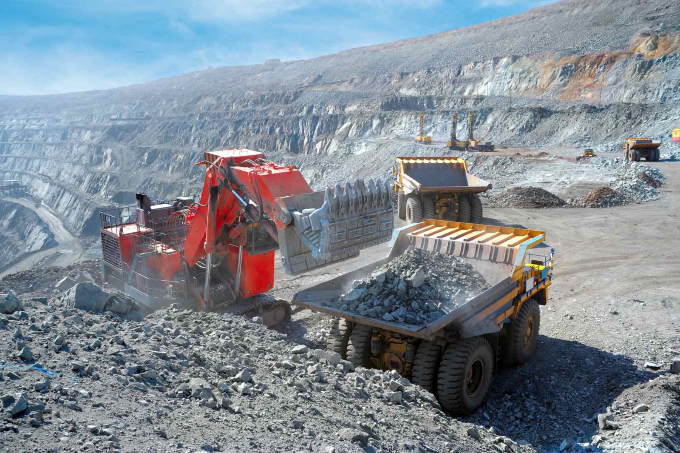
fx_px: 547
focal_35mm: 29
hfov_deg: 63.7
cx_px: 340
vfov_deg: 44.9
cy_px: 226
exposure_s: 1/320
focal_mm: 29
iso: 200
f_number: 7.1
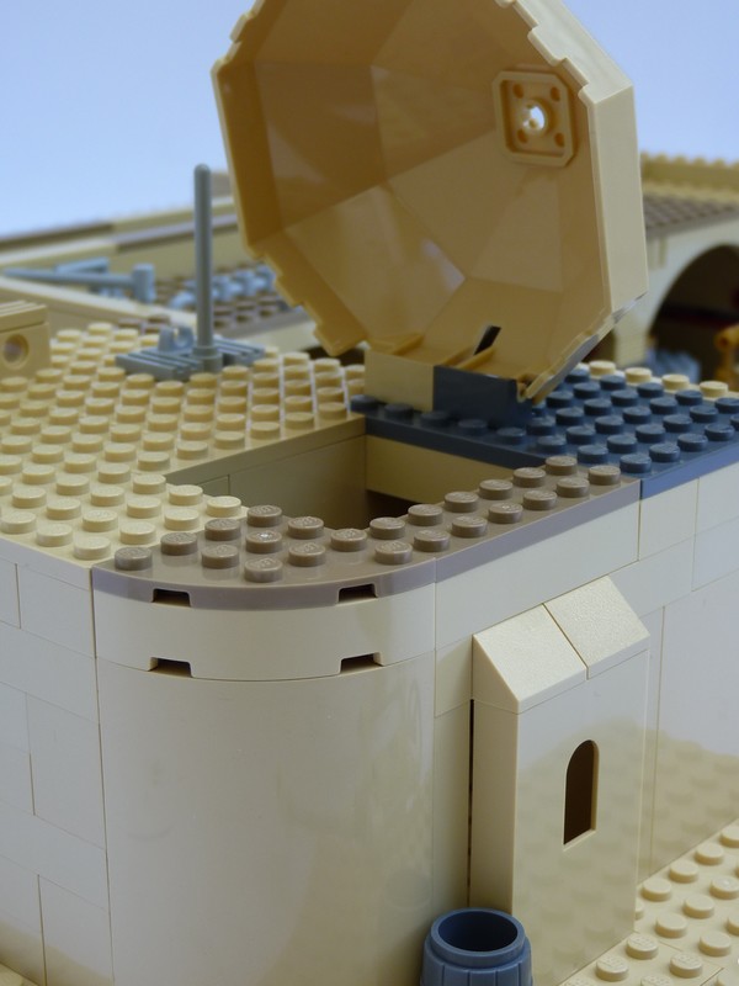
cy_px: 493
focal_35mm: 55
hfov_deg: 26.6
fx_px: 1566
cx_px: 370
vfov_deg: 34.9
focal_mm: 9.8
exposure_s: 1/125
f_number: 3.2
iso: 80
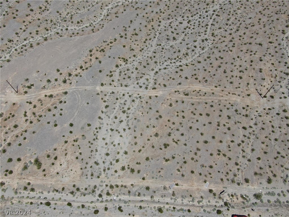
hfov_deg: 71.6
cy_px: 108
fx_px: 200
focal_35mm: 24
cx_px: 144
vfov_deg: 56.8
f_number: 2.8
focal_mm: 4.39
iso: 110
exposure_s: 1/2500
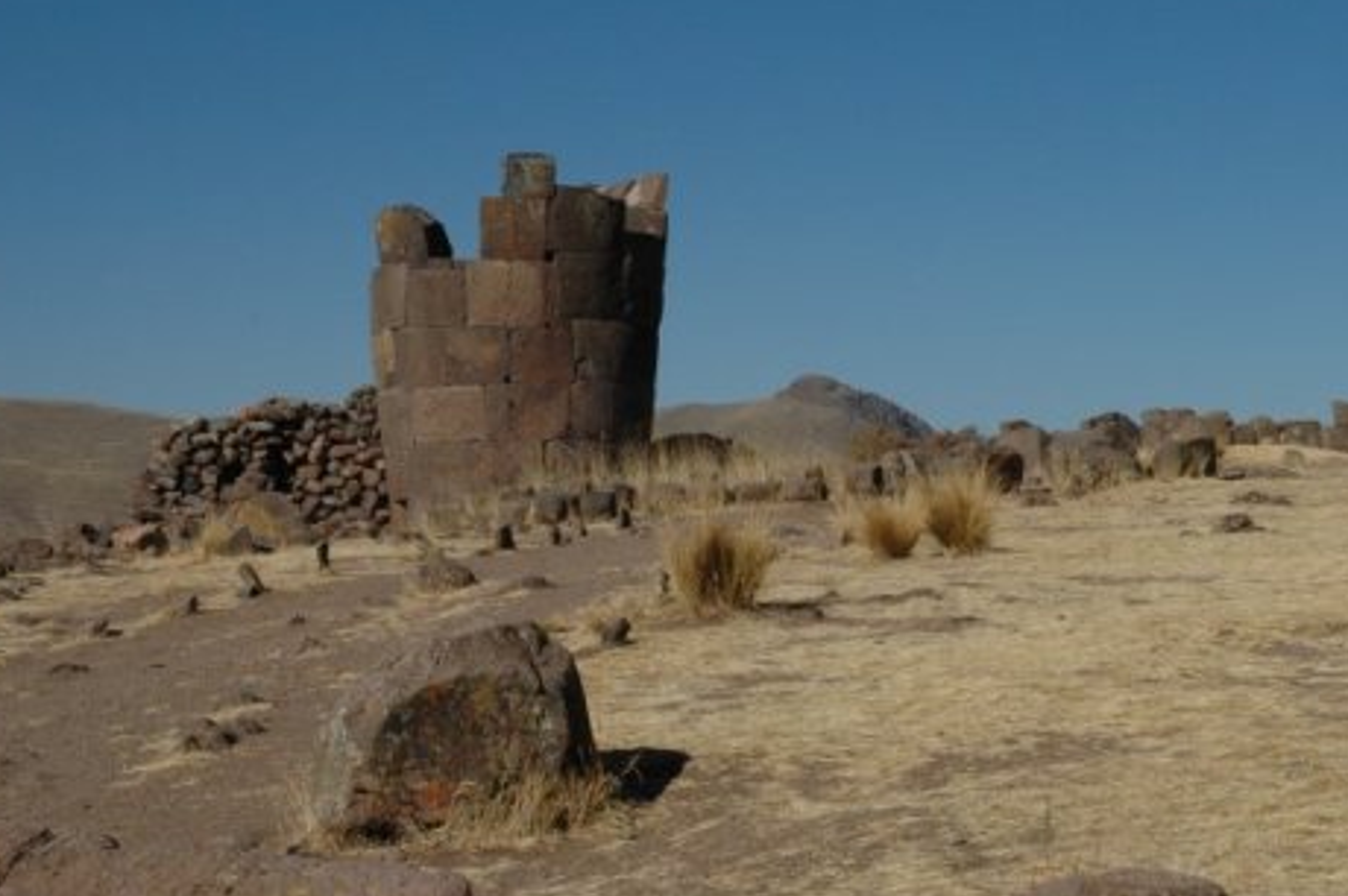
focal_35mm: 94
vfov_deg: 14.5
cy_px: 618
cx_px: 1015
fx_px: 3517
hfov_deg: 21.5
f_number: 16
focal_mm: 40
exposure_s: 1/250
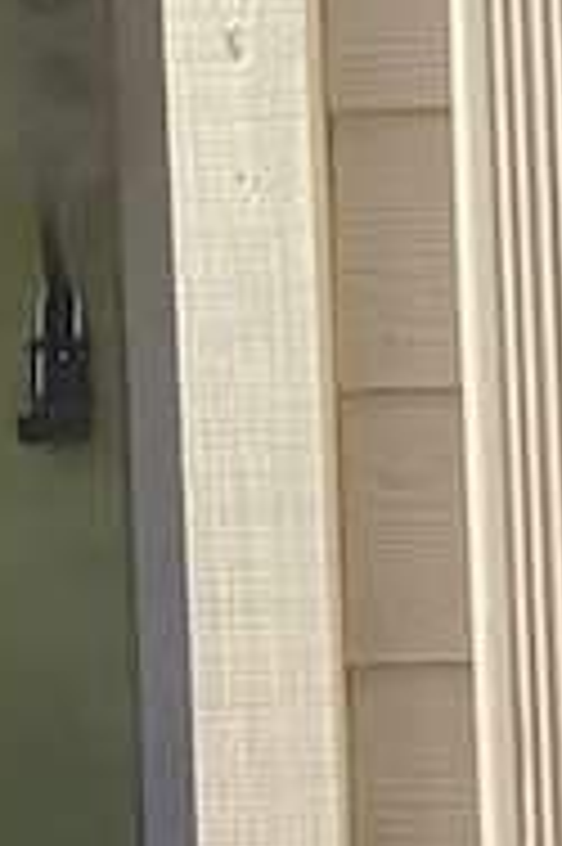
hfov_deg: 4.8
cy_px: 580
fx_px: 6756
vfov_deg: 7.2
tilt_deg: -4.3
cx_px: 121
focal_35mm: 288
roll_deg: +1.3
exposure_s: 1/539
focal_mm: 6
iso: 20
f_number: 2
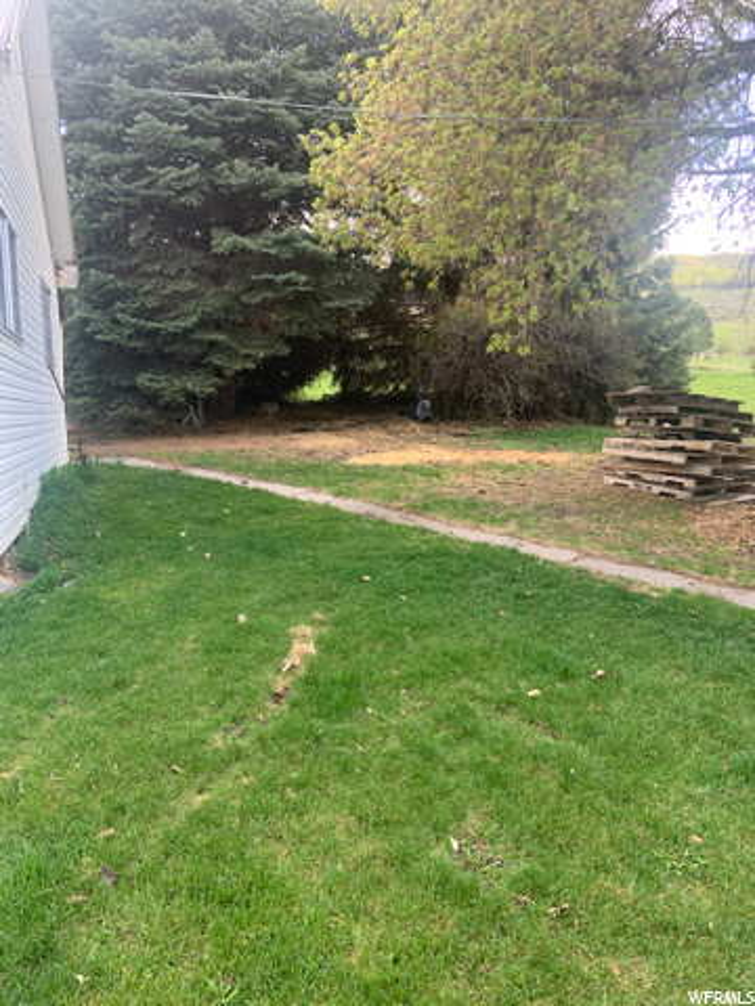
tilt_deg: -5.8
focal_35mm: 26
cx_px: 378
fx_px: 756
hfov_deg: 53.1
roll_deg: +1.3
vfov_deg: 67.3
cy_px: 503
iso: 25
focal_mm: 4.25
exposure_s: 1/133
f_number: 1.8
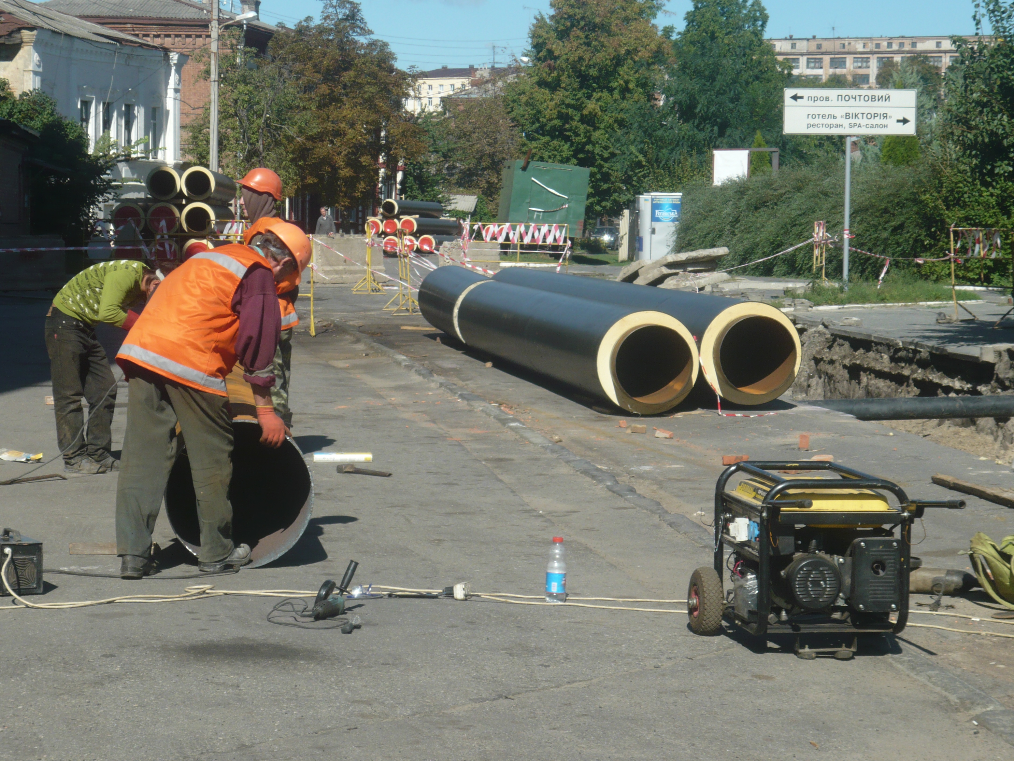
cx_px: 467
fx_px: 2285
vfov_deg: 18.9
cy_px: 380
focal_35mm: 78
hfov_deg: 25.0
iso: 100
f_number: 4
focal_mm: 11.7
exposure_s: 1/800
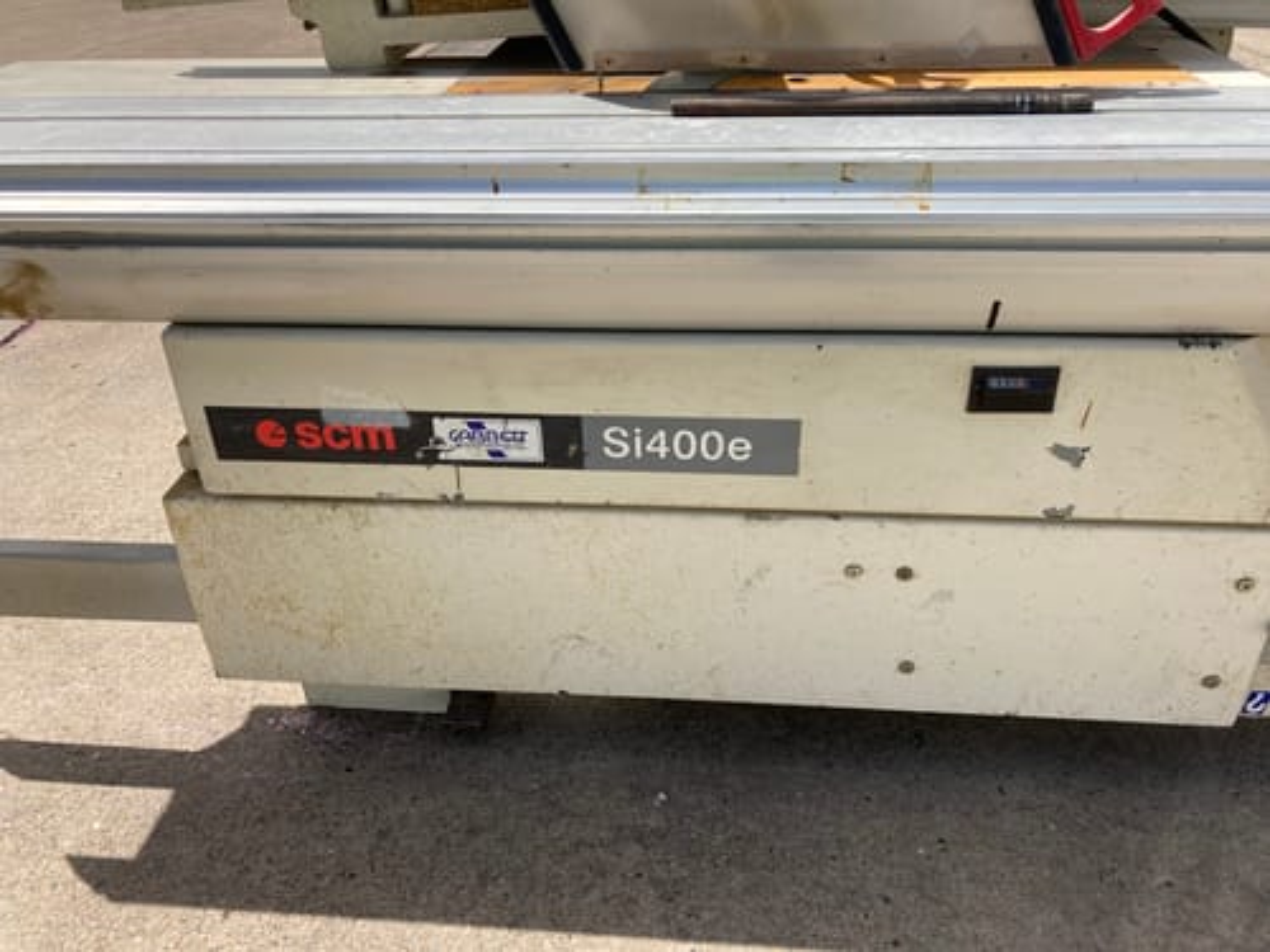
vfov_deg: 49.7
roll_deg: +0.9
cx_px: 635
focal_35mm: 28
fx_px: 1027
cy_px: 476
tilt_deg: -31.2
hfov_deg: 63.4
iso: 20
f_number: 1.8
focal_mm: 3.99
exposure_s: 1/2183
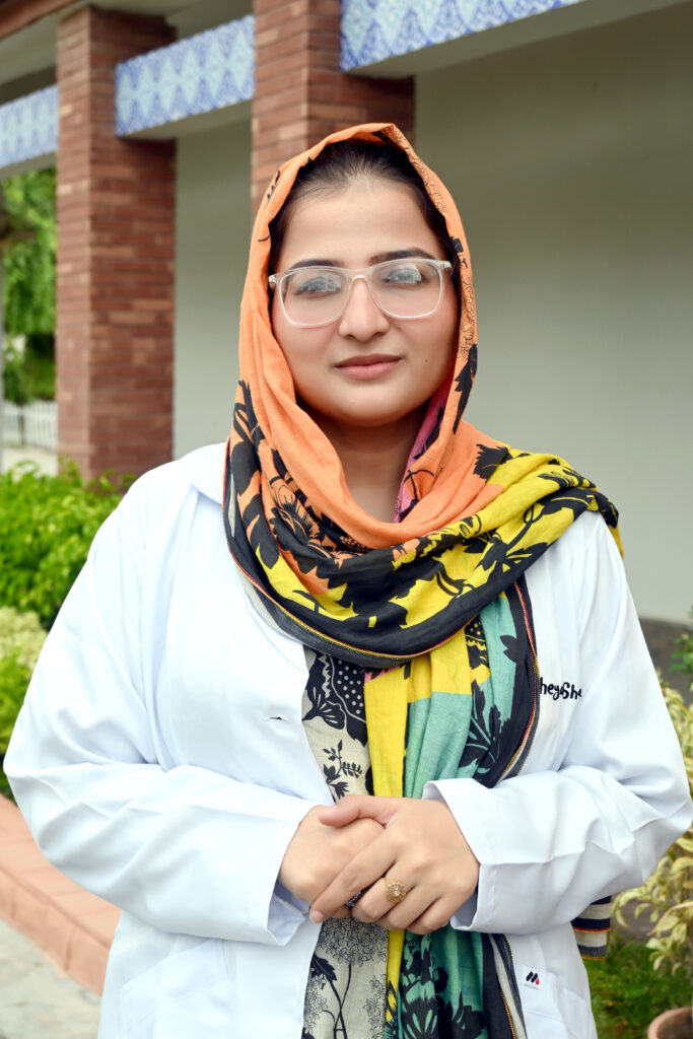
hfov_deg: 25.8
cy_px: 520
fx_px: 1515
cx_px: 346
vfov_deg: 37.8
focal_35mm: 52
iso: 140
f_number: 5.6
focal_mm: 35
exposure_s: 1/250
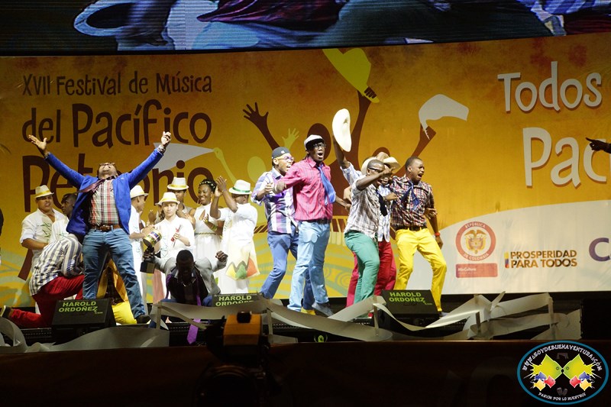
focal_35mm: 112
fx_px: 1909
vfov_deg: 12.2
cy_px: 204
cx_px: 306
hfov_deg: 18.2
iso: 1600
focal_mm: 75
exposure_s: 1/250
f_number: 5.6
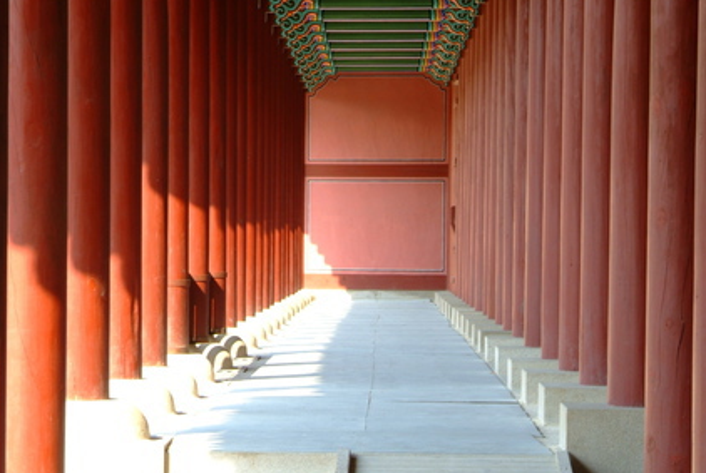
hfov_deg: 9.7
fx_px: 4165
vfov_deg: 6.5
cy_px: 246
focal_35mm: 212
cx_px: 270
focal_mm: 85
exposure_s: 1/20
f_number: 11
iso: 200
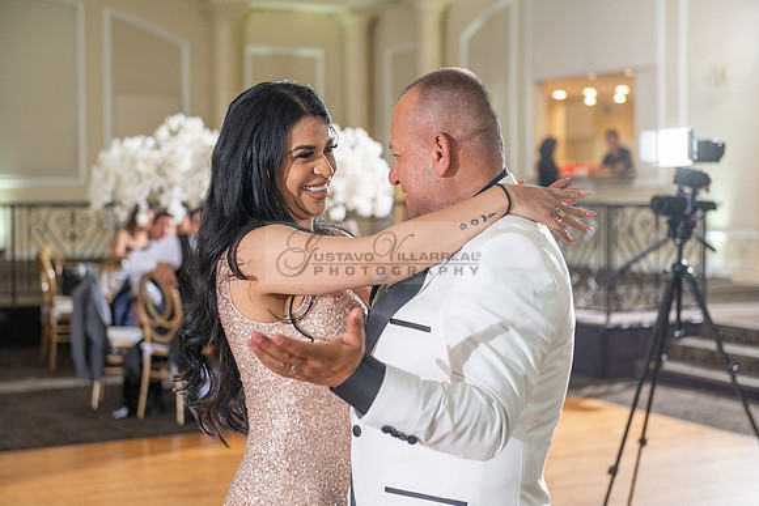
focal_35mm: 70
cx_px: 380
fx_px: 1476
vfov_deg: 19.5
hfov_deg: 28.8
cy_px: 253
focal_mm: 70
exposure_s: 1/160
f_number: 4
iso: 800
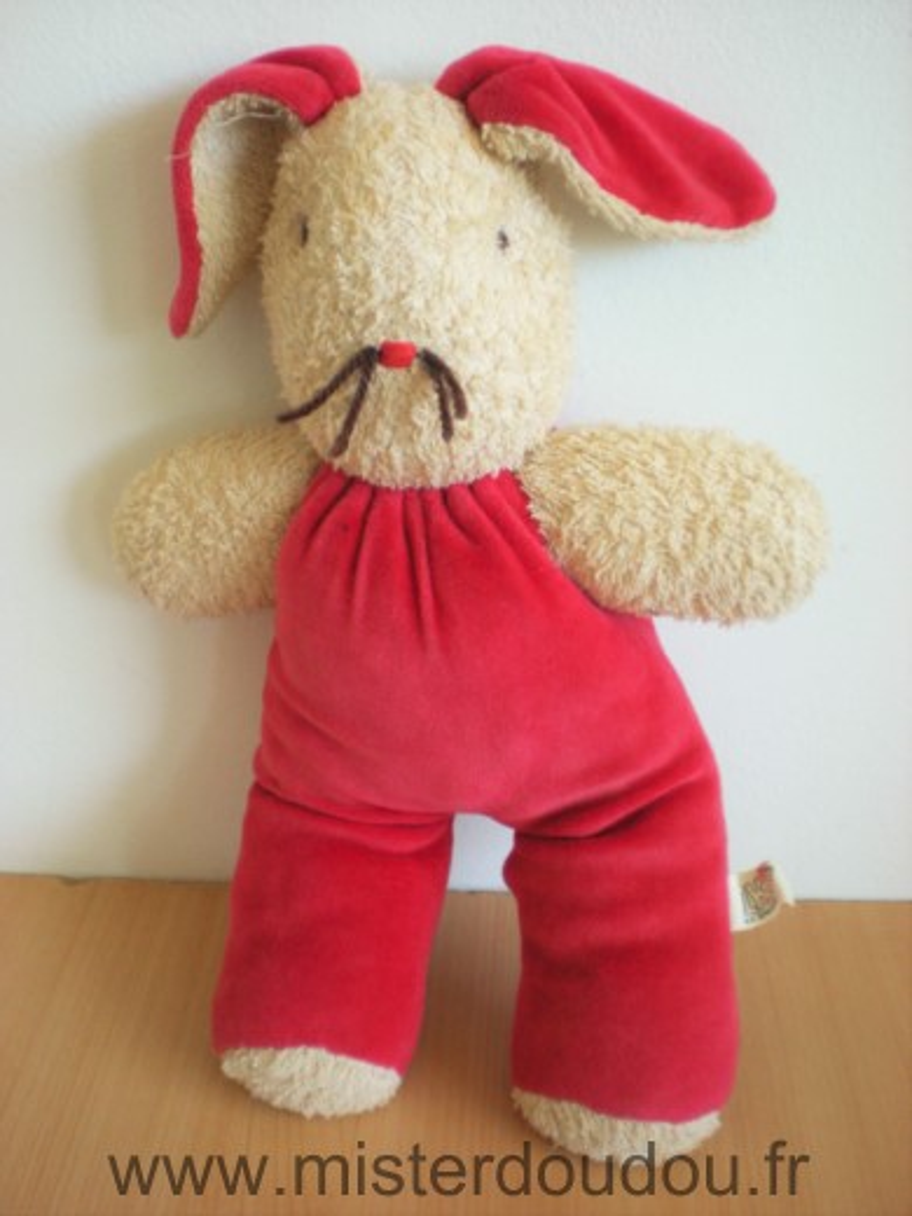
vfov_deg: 49.0
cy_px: 608
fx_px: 1335
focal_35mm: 38
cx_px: 456
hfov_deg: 37.7
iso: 200
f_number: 3.1
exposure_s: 1/42.3
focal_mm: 6.3
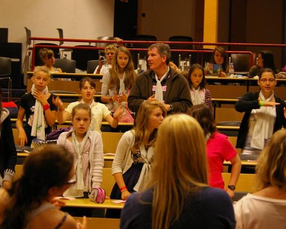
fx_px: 838
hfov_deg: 19.4
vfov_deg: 15.6
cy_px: 116
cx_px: 126
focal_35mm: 99
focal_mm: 50
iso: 800
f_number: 4
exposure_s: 1/45
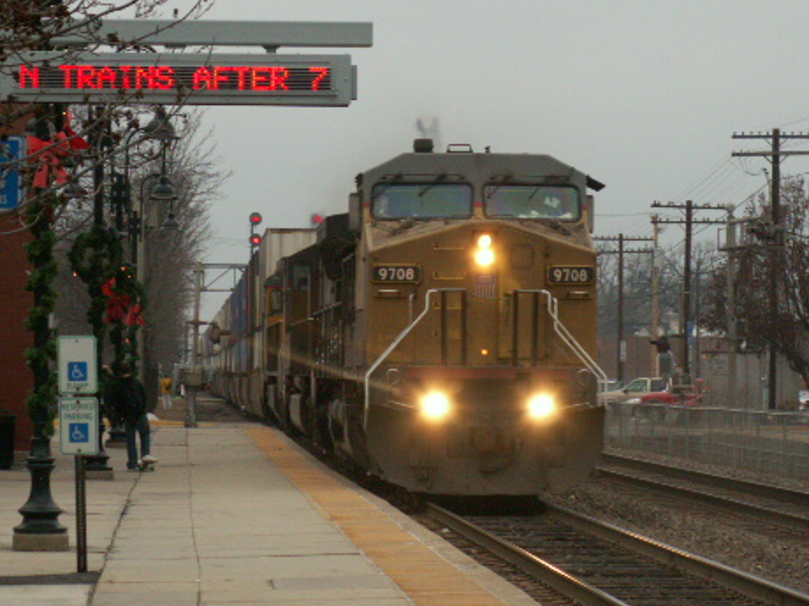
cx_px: 355
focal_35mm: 164
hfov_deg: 12.0
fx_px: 3833
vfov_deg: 9.1
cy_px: 297
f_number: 4
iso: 125
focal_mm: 19.35
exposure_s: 1/250
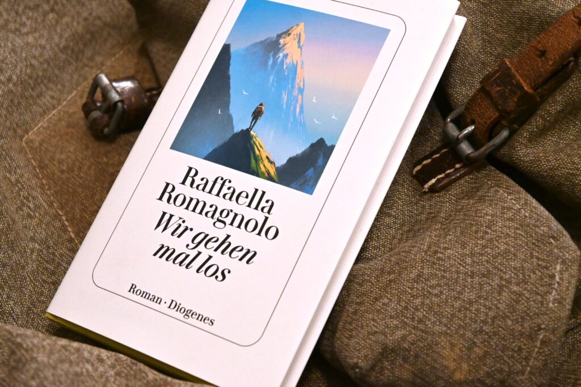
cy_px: 194
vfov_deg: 18.2
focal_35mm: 75
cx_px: 290
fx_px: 1211
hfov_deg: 27.0
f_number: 6.3
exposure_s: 1/60
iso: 5000
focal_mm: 50
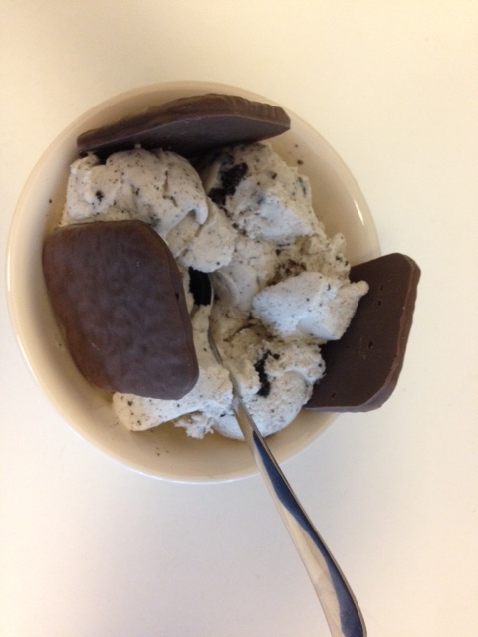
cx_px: 239
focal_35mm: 33
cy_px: 318
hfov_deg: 42.9
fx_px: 608
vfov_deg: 55.4
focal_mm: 4.12
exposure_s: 1/20
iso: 320
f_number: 2.4
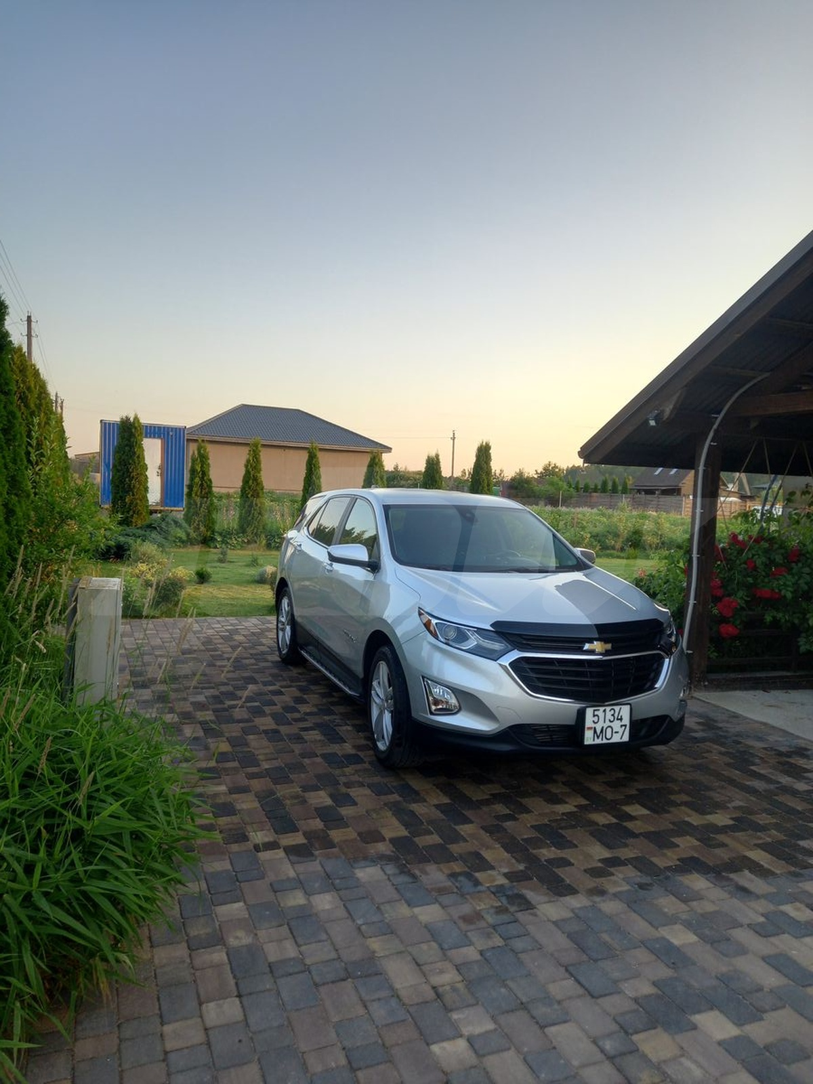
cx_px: 406
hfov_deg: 54.9
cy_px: 542
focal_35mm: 25
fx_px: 783
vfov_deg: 69.4
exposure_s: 1/120
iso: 50
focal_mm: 4.6
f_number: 2
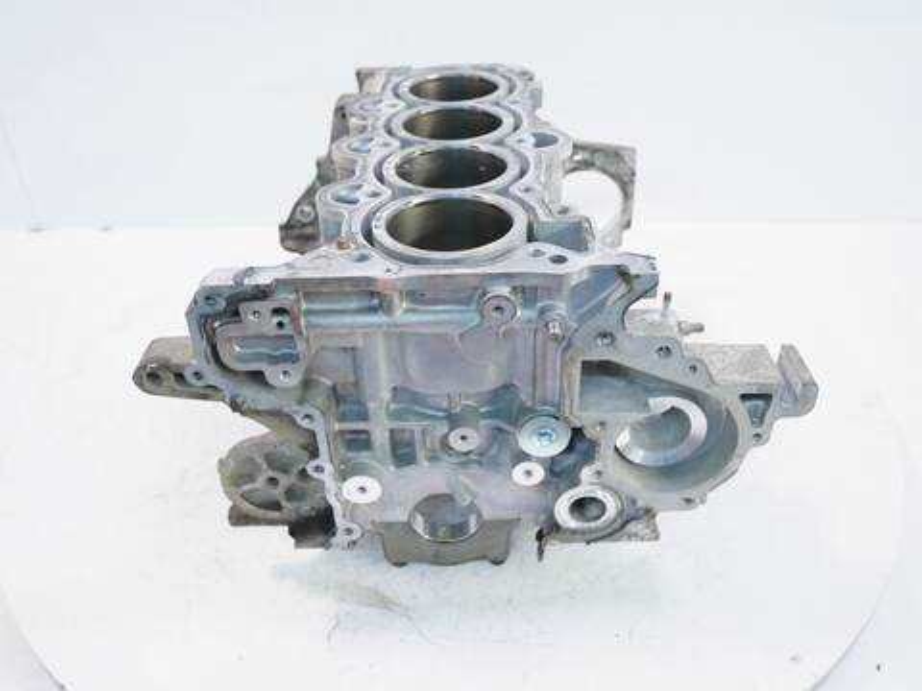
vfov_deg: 44.2
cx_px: 461
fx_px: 852
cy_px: 346
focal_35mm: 32
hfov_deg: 56.8
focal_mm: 16
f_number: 3.9
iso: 320
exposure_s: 1/60
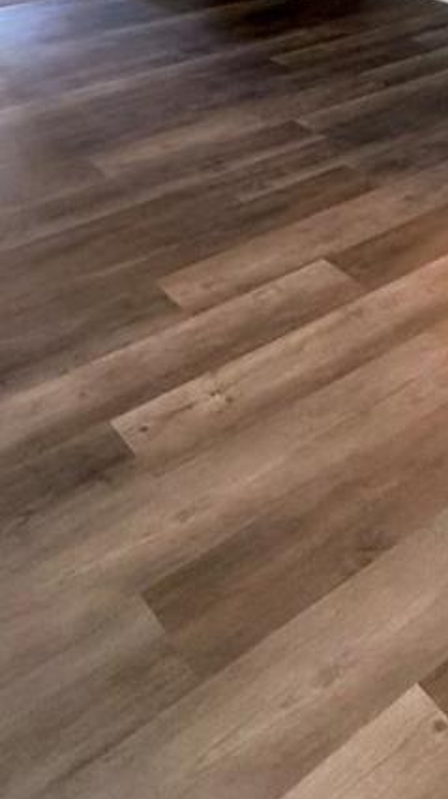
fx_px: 910
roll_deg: +1.1
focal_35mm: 43
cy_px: 6
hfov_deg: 27.7
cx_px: 214
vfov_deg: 41.4
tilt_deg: -17.1
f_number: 2.2
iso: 400
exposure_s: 1/60
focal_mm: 2.22
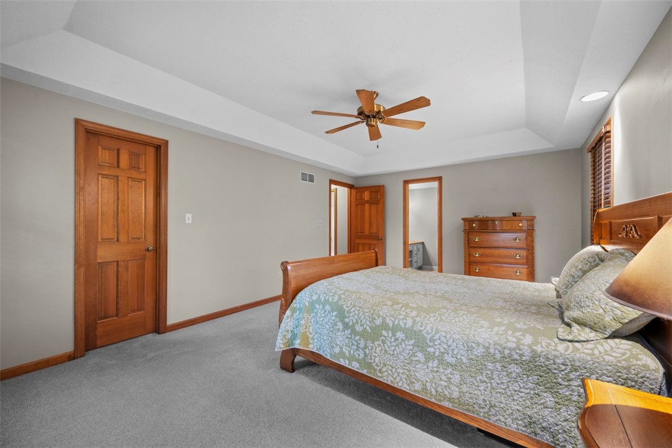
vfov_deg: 81.2
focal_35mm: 14
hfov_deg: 104.3
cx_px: 336
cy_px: 224
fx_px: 261
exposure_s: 1/3
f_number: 8
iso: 400
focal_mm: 14
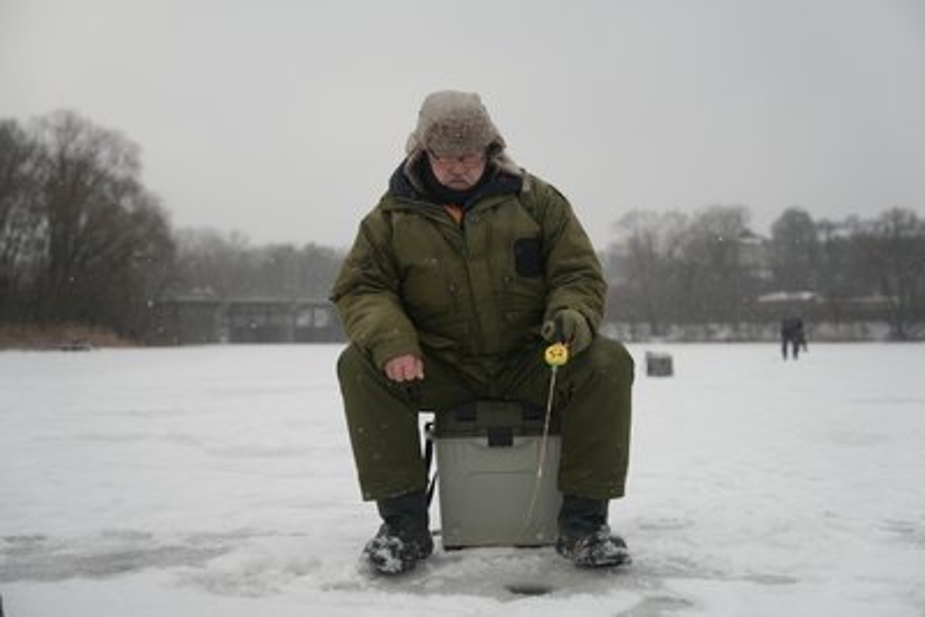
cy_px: 308
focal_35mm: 43
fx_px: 1105
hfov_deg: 45.4
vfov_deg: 31.2
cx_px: 462
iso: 320
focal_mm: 43
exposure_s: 1/160
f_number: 2.8
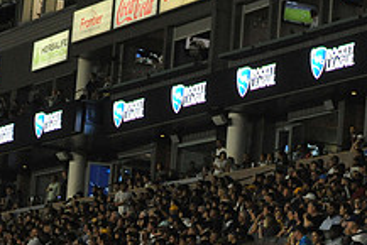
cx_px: 289
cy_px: 88
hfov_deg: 9.4
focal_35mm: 219
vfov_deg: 6.3
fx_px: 2234
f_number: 8
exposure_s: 1/250
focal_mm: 82
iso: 3200
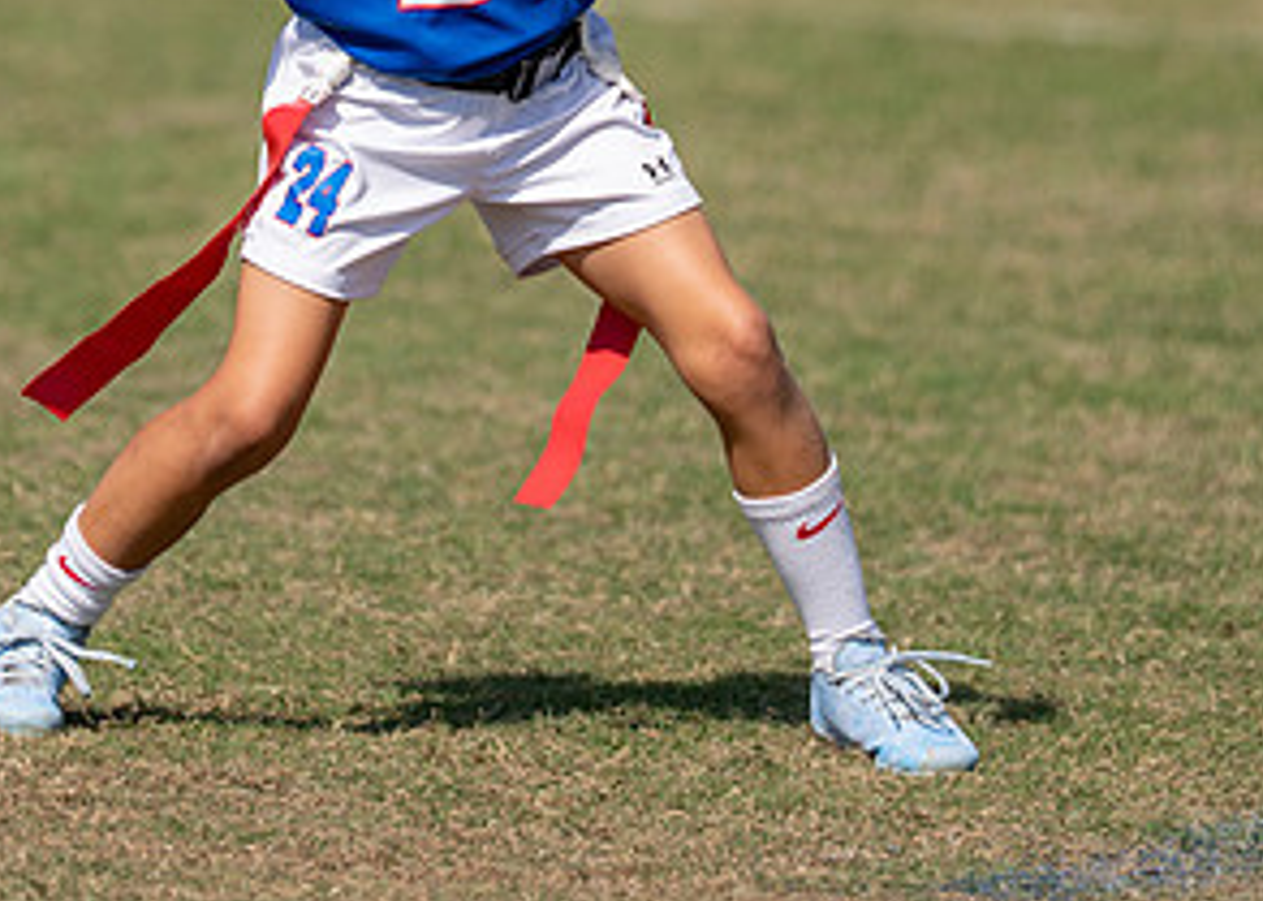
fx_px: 21046
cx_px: 219
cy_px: -294
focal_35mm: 587
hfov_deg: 3.4
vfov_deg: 2.4
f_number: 2.8
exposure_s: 1/1600
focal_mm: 200
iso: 100
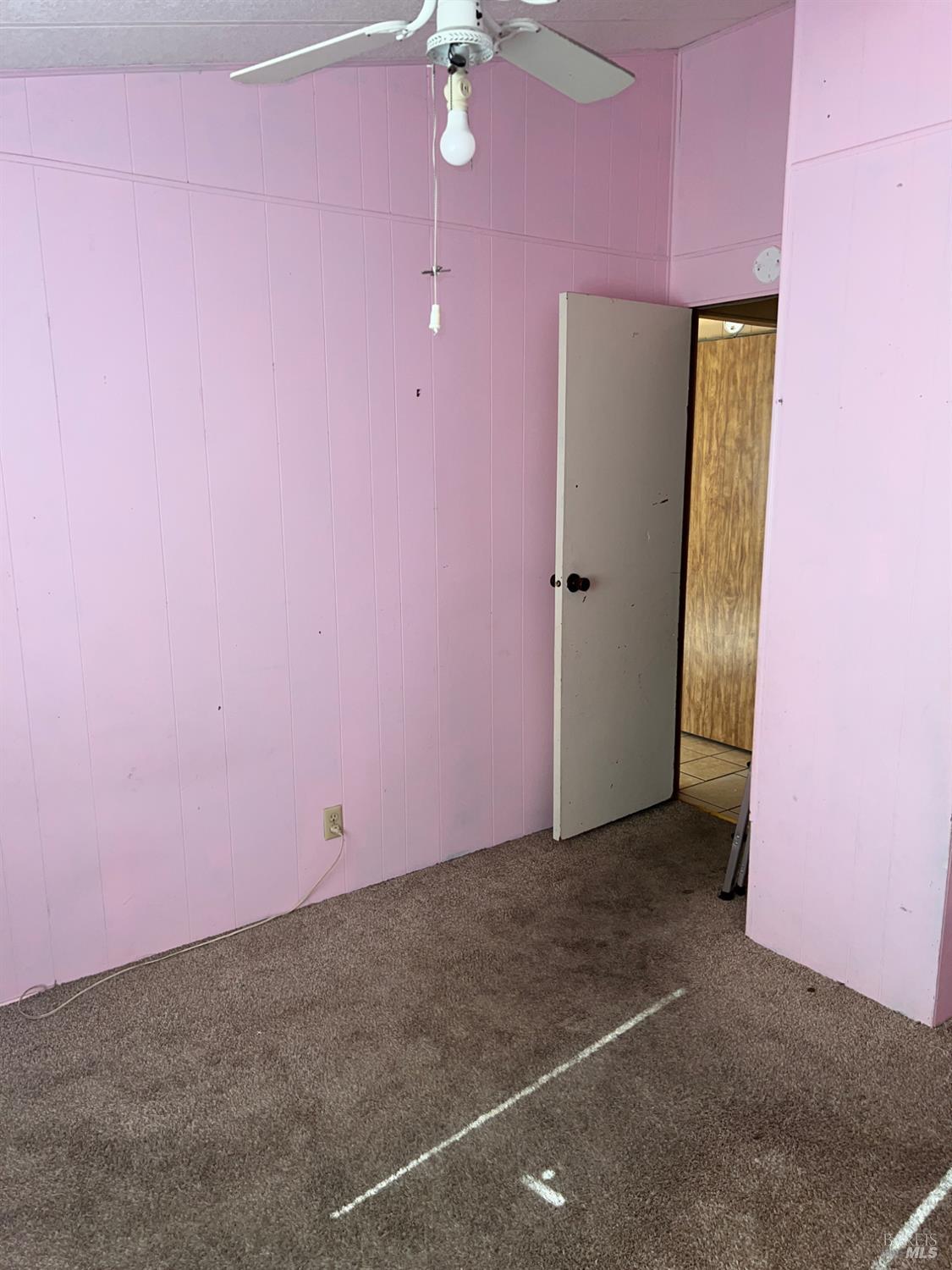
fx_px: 953
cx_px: 476
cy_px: 635
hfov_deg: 53.1
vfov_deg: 67.3
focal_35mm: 26
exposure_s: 1/122
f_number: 1.5
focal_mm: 5.7
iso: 32
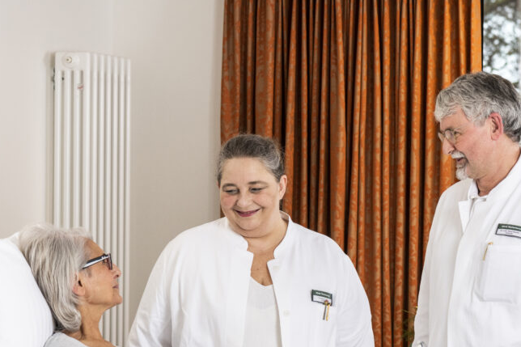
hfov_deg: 12.3
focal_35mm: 167
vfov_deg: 8.2
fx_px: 2416
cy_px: 223
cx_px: 344
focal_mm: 105
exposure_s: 1/80
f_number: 9
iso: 800
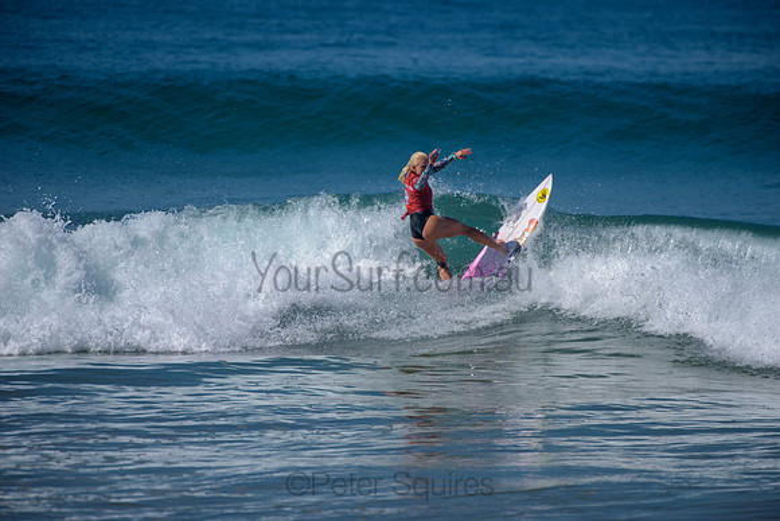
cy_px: 260
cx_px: 390
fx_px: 10835
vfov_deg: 2.8
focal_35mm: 500
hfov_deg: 4.1
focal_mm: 500
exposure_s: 1/2000
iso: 110
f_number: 5.6
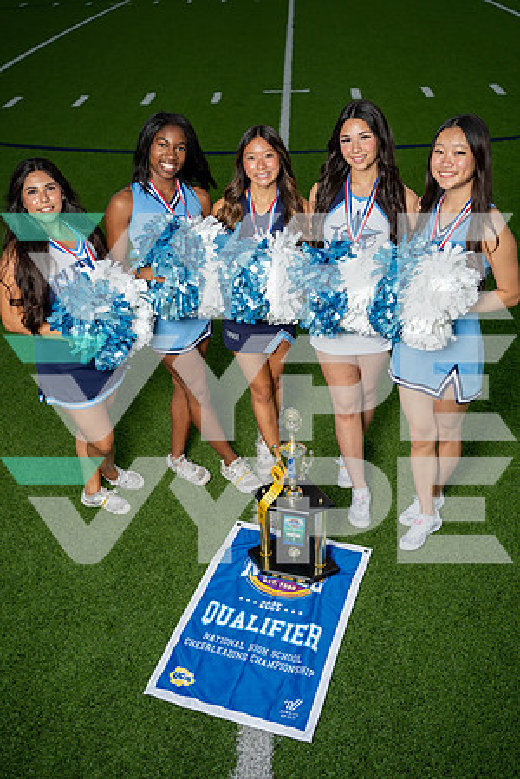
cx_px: 260
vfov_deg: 54.4
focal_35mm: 35
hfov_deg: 37.9
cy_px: 390
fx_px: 758
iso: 400
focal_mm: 35
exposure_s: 1/250
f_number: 4
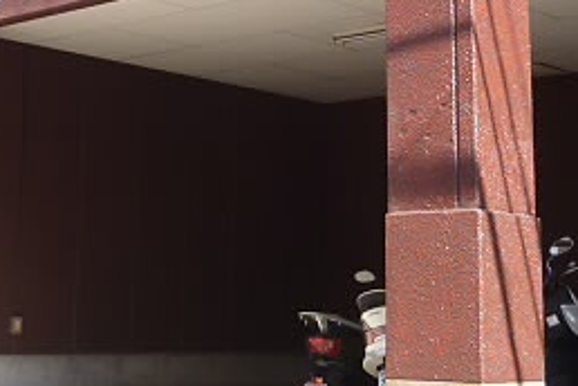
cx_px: 233
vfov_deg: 16.9
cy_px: 12
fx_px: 1268
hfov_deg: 25.6
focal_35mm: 79
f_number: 3.1
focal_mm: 5
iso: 100
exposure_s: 1/250
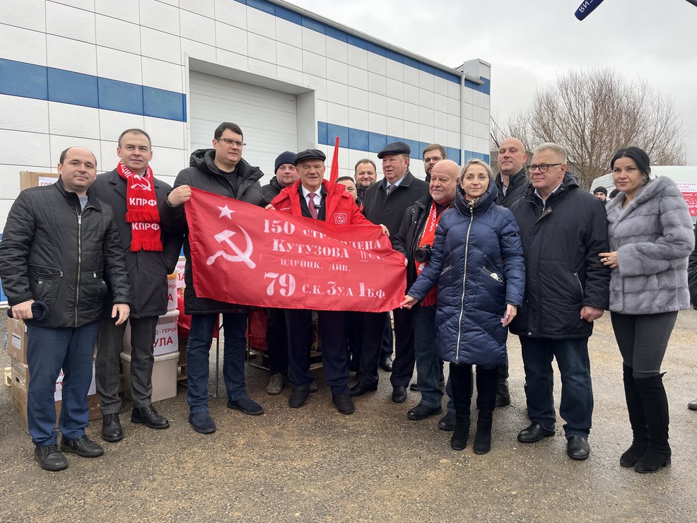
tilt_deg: -4.3
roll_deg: +0.9
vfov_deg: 51.4
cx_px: 351
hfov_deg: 65.3
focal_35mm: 27
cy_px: 269
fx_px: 544
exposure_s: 1/122
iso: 50
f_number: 1.6
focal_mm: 5.1
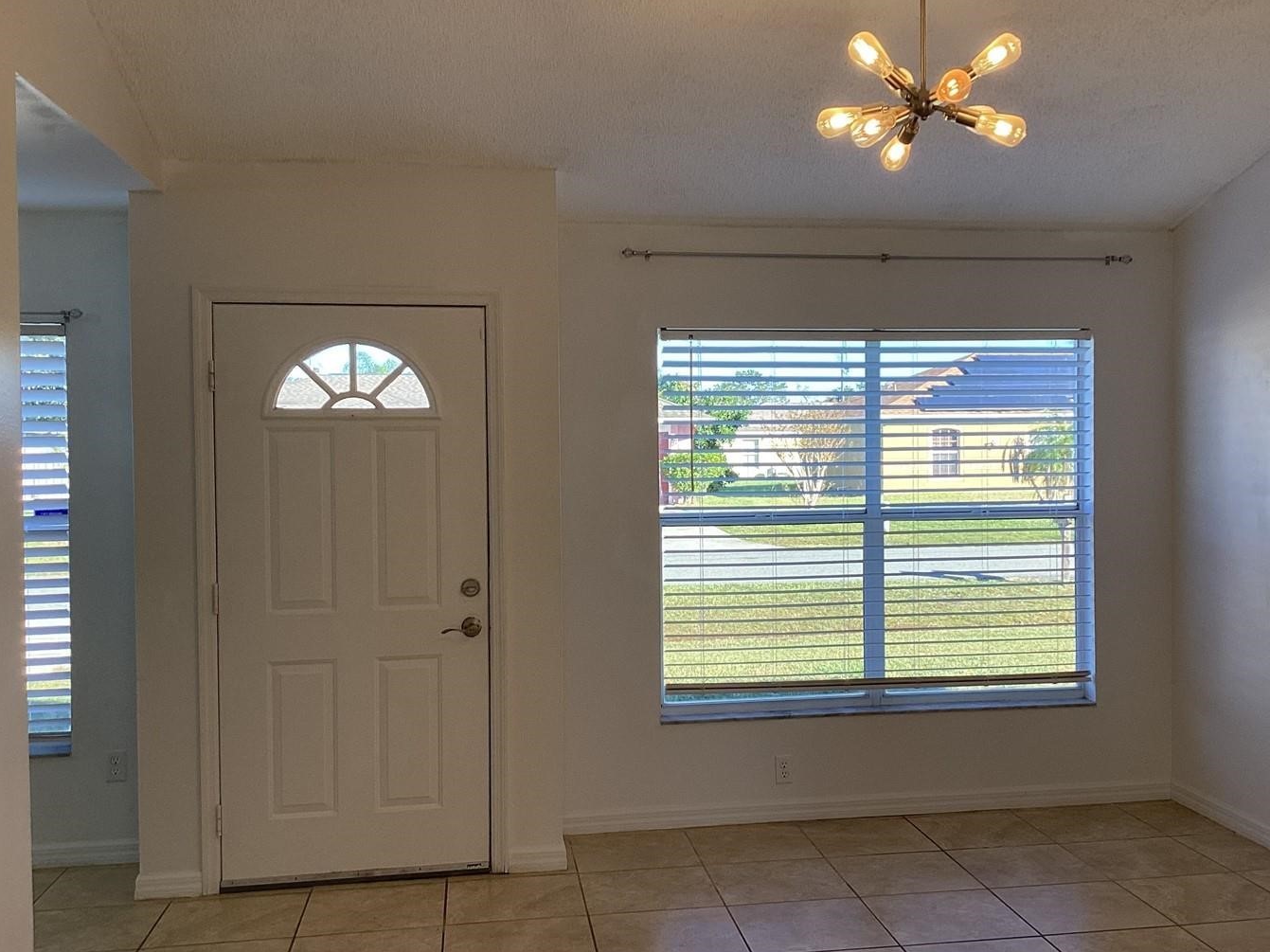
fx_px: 1357
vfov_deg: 38.6
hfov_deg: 50.0
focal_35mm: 37
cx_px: 724
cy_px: 476
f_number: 2.4
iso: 40
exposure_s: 1/120
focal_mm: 3.3
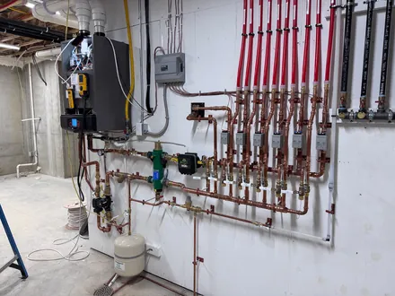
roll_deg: +0.0
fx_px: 274
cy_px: 148
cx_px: 198
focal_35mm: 24
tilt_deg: -7.3
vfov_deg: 56.8
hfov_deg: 71.6
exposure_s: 1/120
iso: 200
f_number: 1.78
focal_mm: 6.76
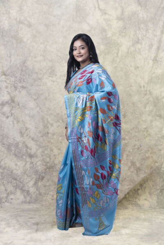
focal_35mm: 50
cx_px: 82
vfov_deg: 39.6
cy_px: 122
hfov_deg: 27.0
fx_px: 342
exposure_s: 1/200
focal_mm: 50
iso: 100
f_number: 10
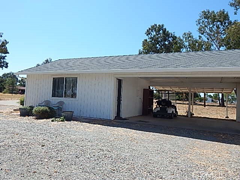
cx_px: 120
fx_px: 194
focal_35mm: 28
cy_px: 90
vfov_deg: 49.7
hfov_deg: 63.4
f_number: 6.3
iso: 125
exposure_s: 1/400
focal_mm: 5.1
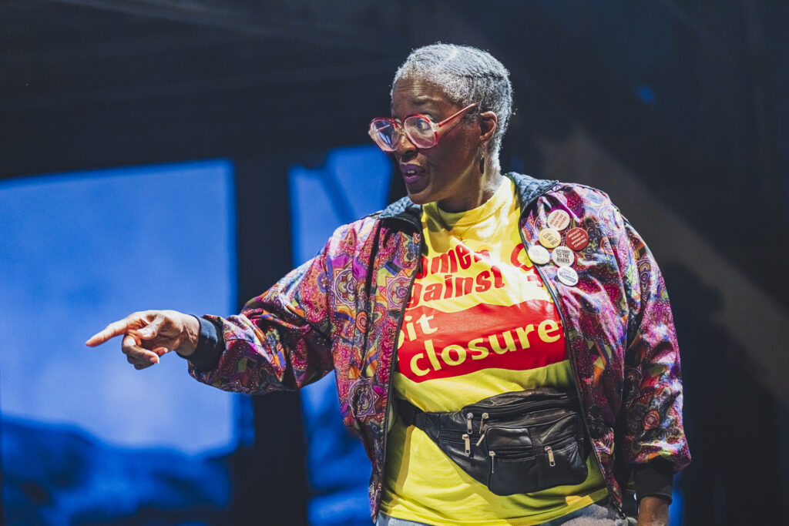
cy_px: 263
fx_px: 2762
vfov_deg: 10.9
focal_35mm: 126
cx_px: 394
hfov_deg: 16.3
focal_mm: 126
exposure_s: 1/160
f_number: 2.8
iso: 2000
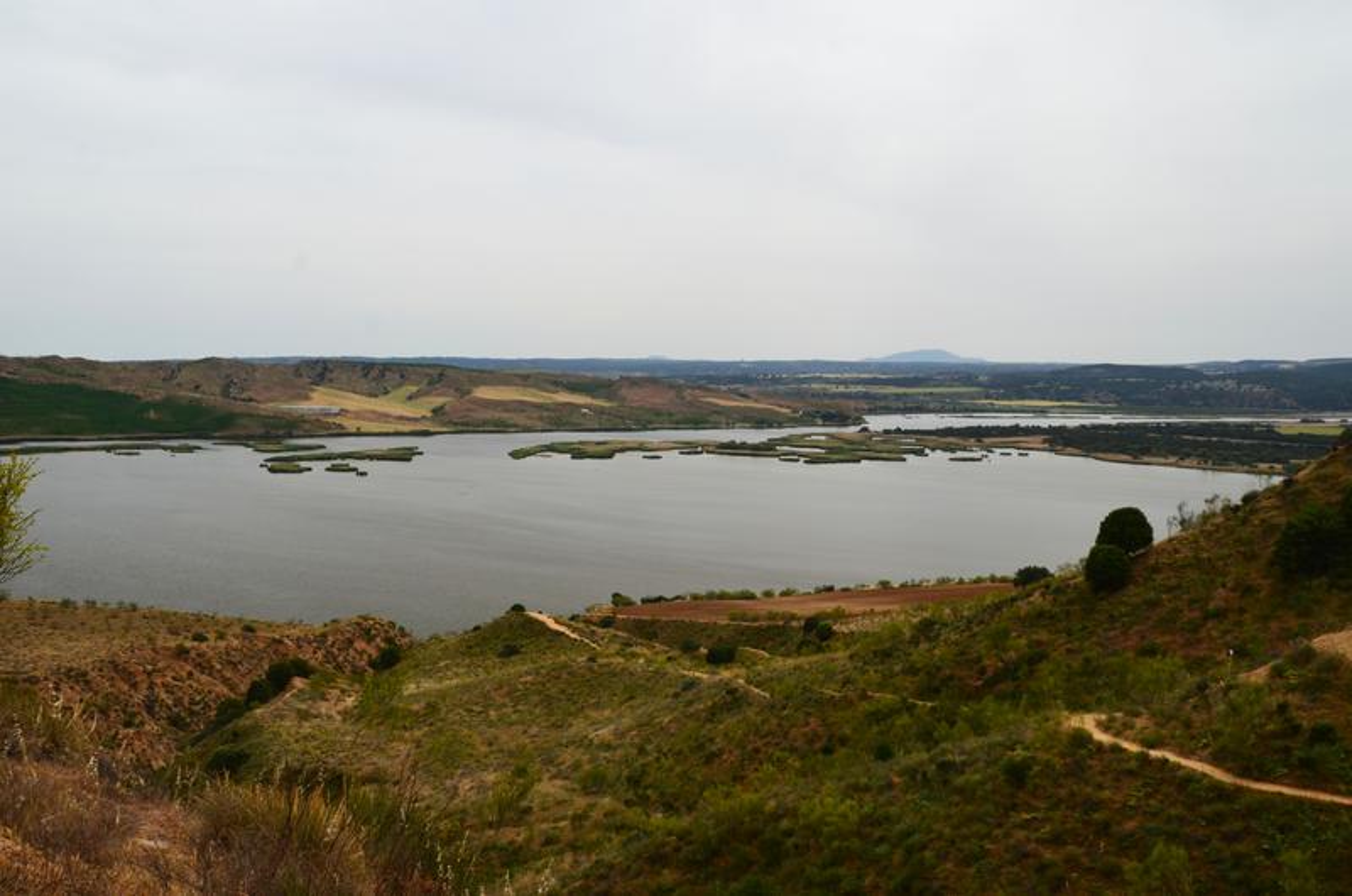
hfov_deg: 53.2
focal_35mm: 36
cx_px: 676
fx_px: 1349
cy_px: 448
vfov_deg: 36.7
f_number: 10
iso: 200
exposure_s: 1/200
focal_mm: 24
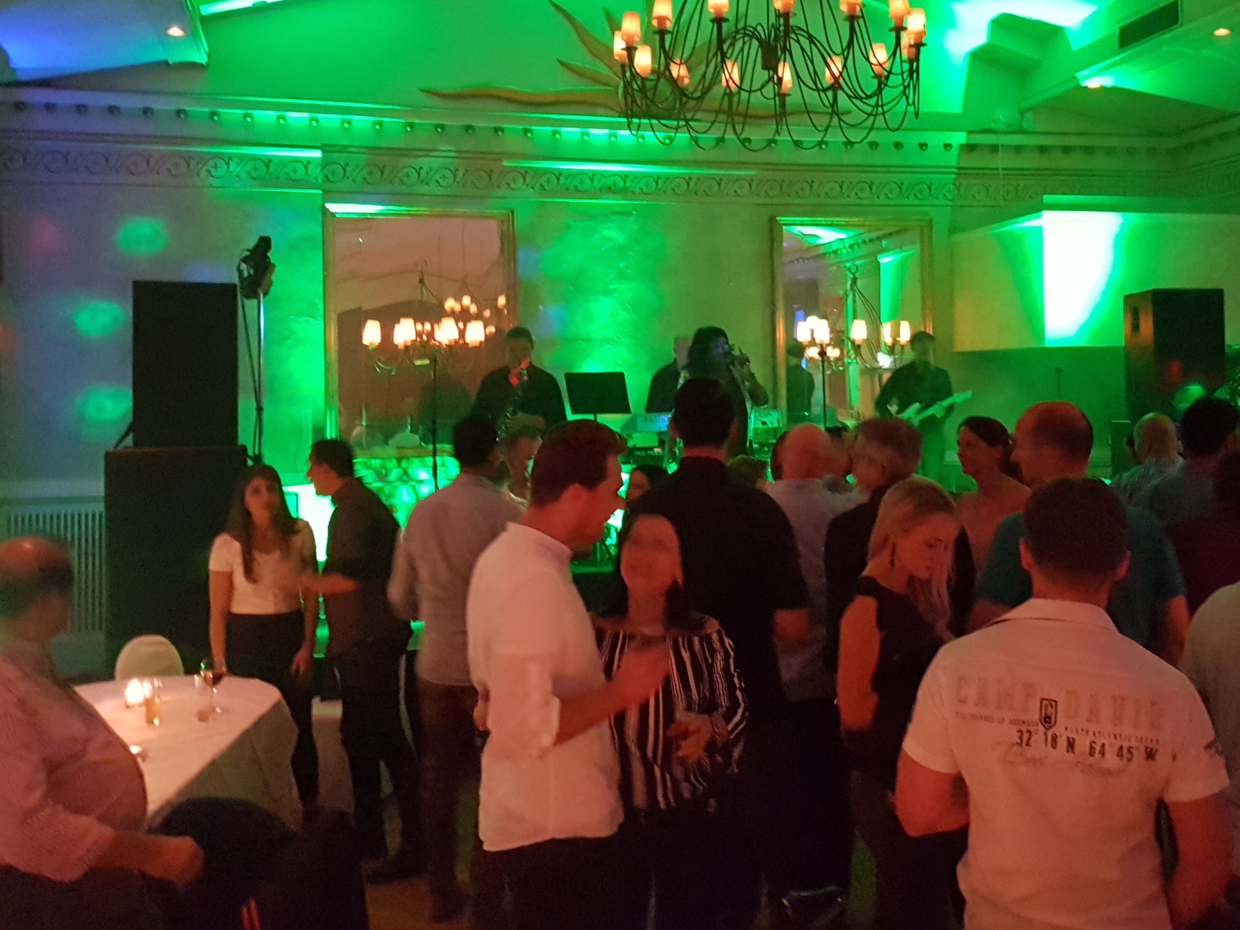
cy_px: 357
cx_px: 689
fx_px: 1254
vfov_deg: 40.5
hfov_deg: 52.5
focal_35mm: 35
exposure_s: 1/10
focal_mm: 4.2
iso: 500
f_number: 1.7
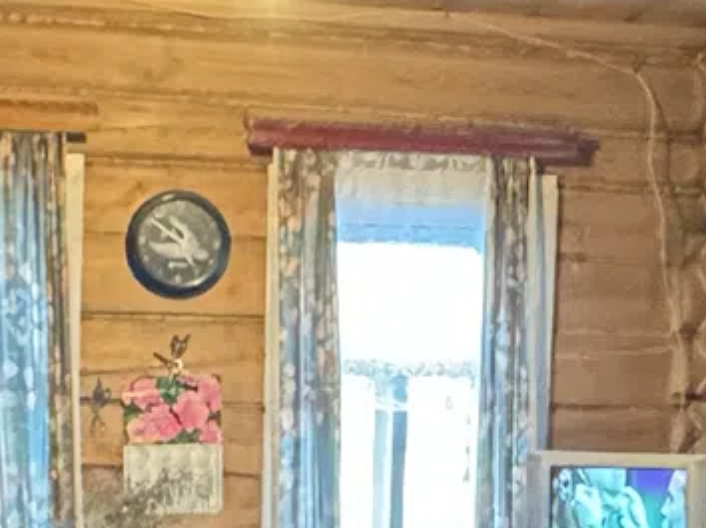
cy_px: 462
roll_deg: -0.1
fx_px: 1936
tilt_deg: -2.6
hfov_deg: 20.7
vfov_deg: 15.4
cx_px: 335
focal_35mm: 95
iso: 1250
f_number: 2.2
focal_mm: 2.22
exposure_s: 1/25
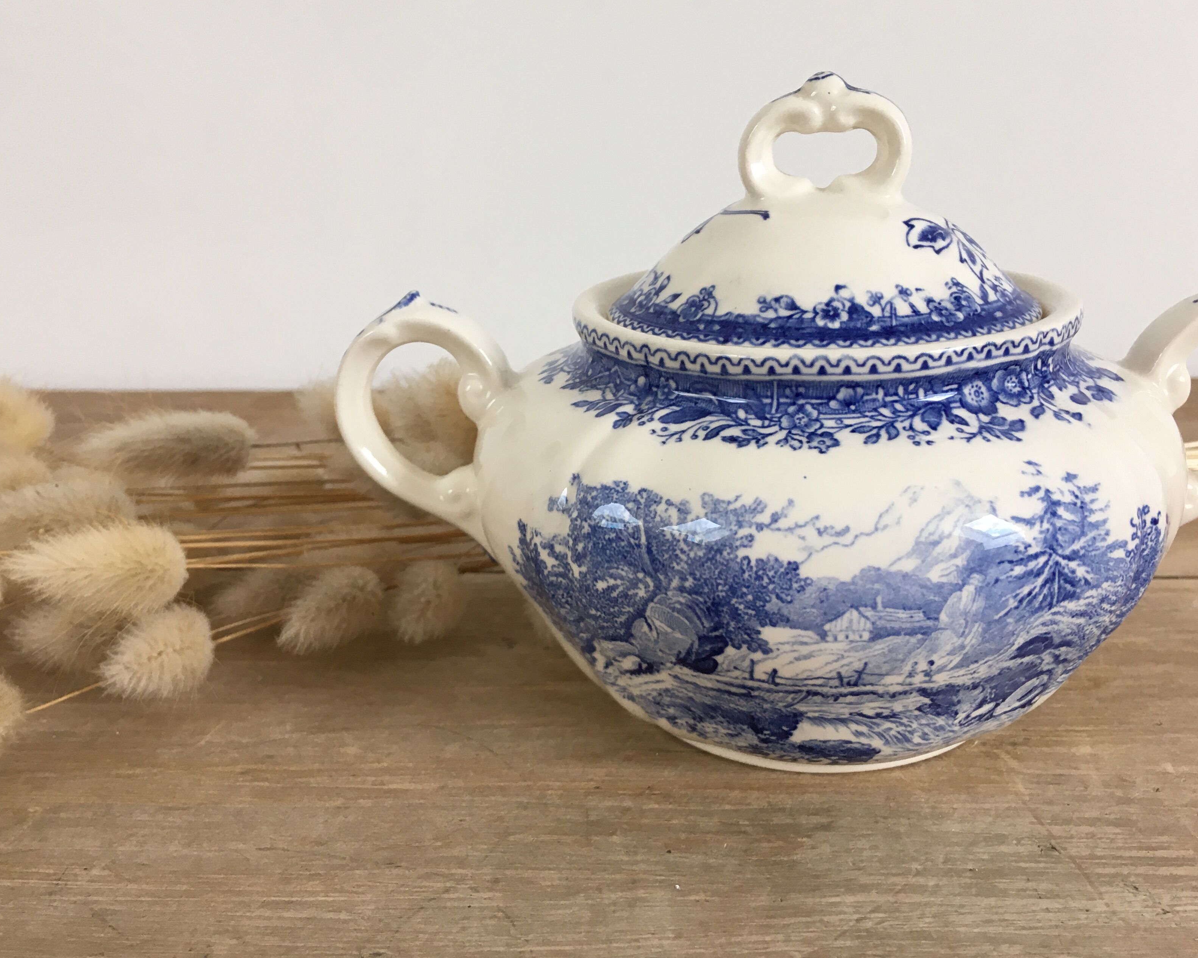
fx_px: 1276
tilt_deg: -16.4
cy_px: 479
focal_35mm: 36
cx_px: 605
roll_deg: +0.7
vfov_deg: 41.2
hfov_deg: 50.3
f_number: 2.2
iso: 32
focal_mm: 4.15
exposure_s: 1/33
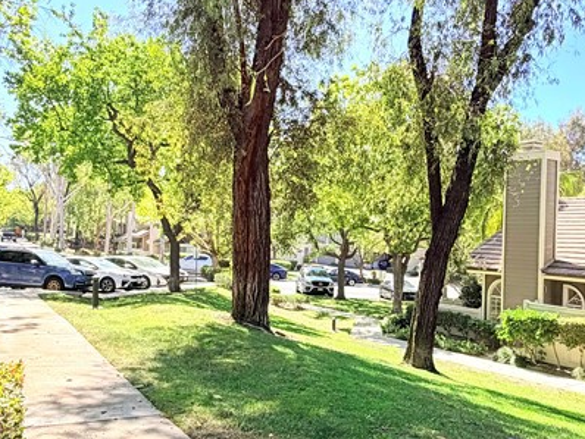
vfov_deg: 39.7
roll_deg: -1.3
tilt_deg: -0.7
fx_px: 609
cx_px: 288
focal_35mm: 36
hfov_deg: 51.3
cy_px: 239
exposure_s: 1/686
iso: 40
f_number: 2.2
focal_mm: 2.22
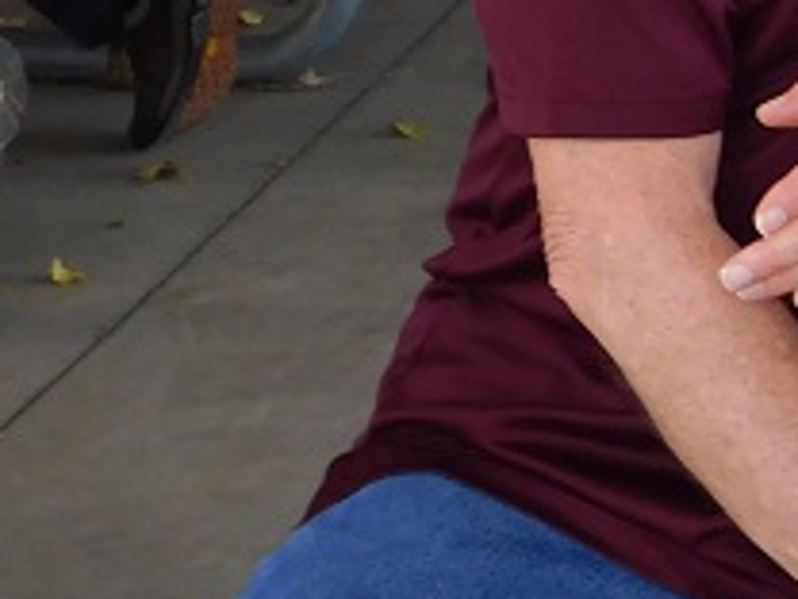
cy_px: -257
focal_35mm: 177
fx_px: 4080
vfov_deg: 8.2
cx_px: 1581
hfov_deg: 10.3
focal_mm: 7.1
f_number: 3.6
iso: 125
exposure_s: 1/40
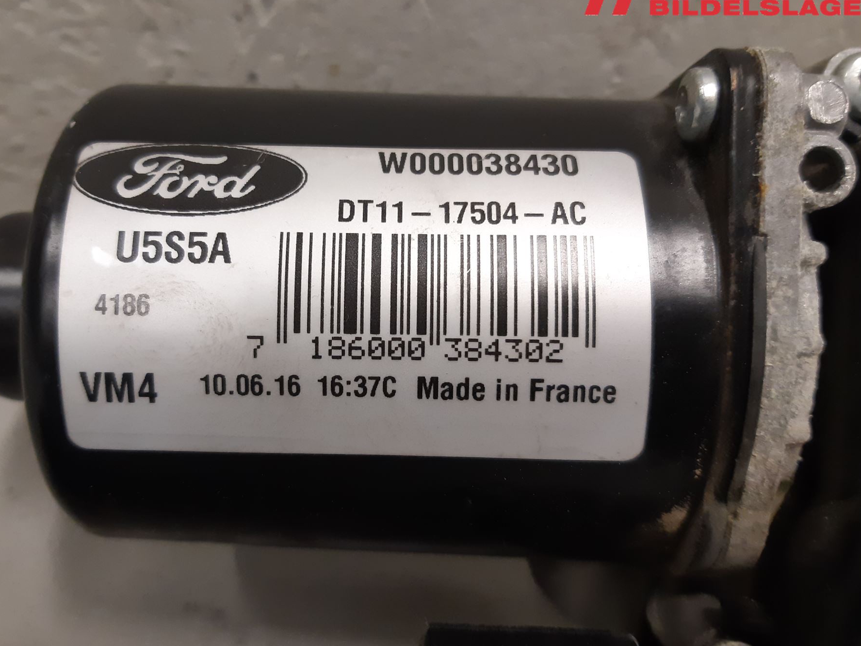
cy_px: 306
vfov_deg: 46.8
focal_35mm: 30
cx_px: 386
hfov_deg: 59.8
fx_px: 746
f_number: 1.7
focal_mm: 3.93
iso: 200
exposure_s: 1/60
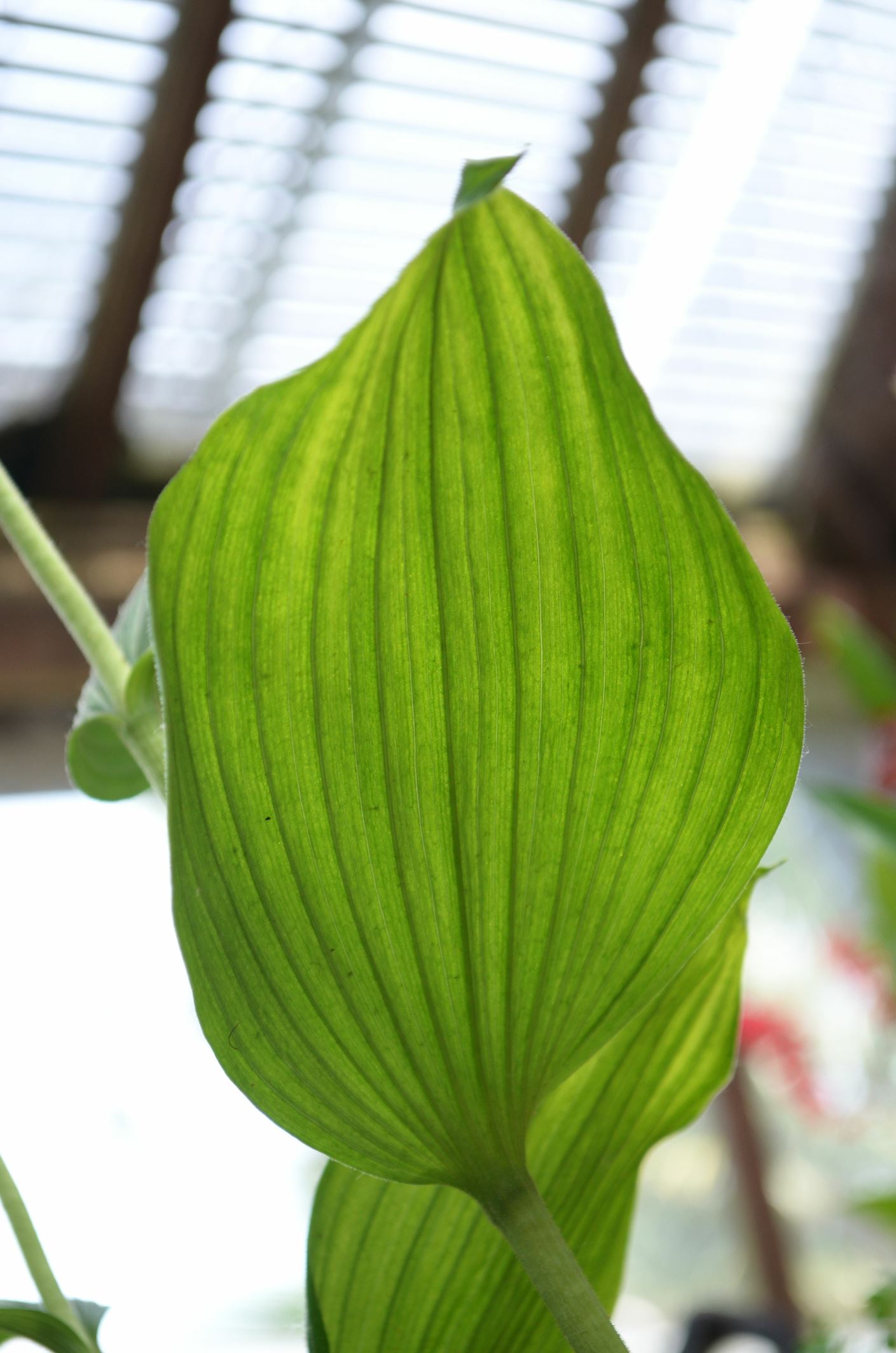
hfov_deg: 16.5
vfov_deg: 24.7
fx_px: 3094
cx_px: 448
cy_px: 676
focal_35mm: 82
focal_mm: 55
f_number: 5.6
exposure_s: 1/200
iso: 400
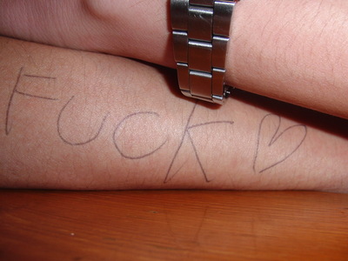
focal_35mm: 37
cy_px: 130
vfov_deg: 38.7
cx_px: 174
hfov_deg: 50.1
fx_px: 372
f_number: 3.6
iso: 100
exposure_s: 1/15
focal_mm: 6.42
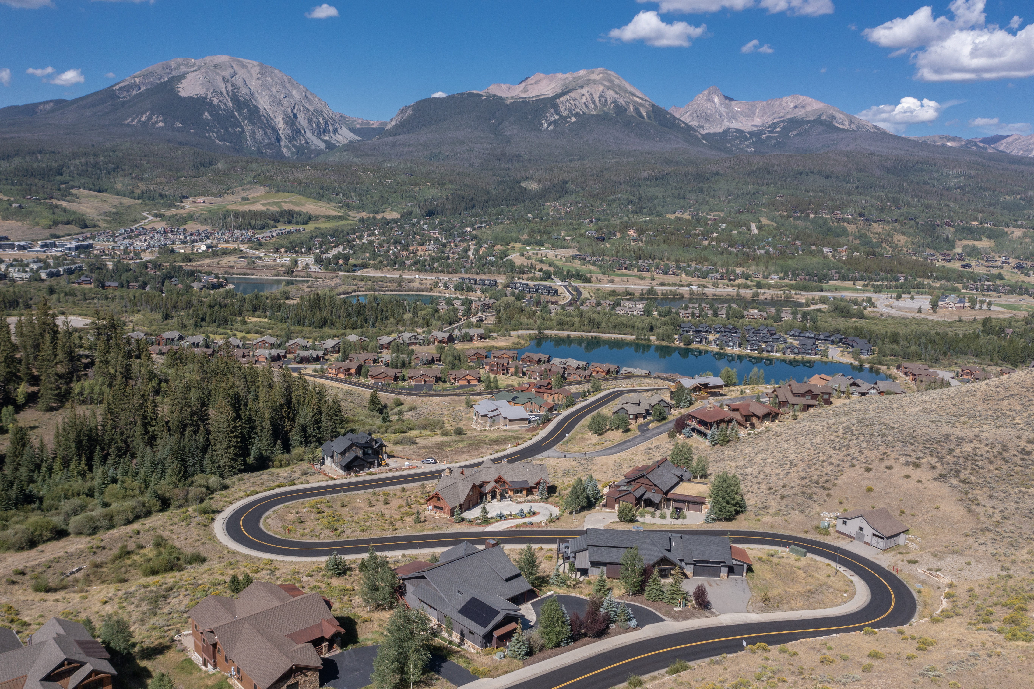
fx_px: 804
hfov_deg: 65.5
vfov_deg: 46.4
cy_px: 344
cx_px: 517
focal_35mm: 28
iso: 100
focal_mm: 10.26
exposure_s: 1/800
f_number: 5
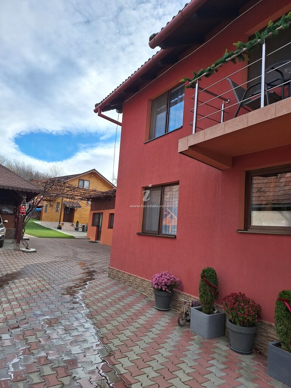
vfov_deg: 73.9
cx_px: 146
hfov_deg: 58.9
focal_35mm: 23
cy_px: 194
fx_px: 258
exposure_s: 1/1096
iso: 40
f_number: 1.8
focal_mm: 5.54
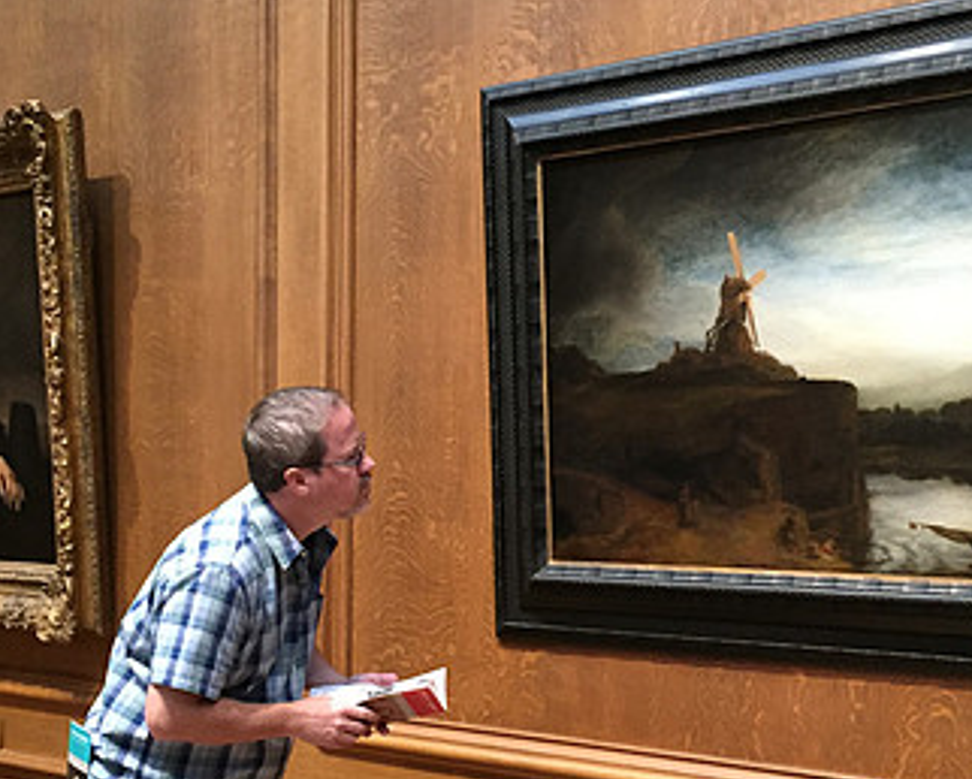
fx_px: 1468
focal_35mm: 51
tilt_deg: +0.5
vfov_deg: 29.5
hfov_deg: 36.6
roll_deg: -1.5
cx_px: 486
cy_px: 509
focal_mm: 4.15
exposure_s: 1/15
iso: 250
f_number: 2.2
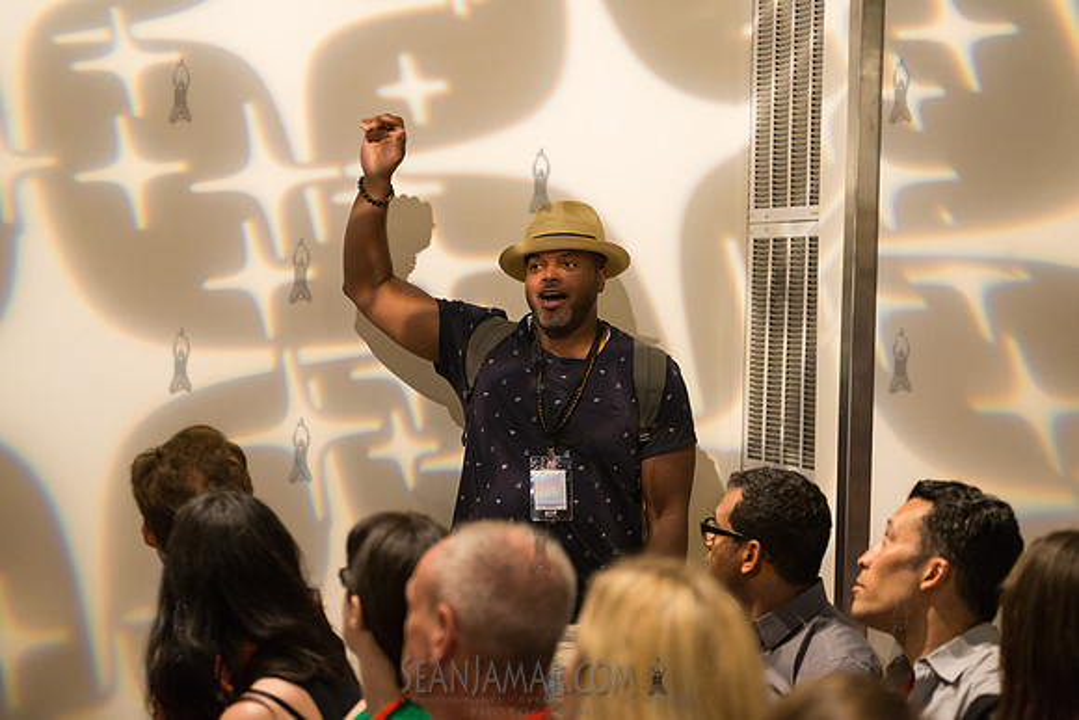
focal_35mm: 80
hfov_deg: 25.4
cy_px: 360
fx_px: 2398
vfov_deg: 17.1
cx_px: 540
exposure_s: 1/250
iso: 3200
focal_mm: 80
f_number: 3.5
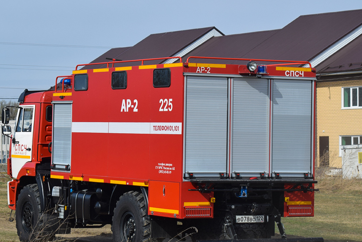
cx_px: 156
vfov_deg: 11.9
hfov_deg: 17.8
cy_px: 118
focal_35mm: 115
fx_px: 1157
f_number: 7.1
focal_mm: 52
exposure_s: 1/1250
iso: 200
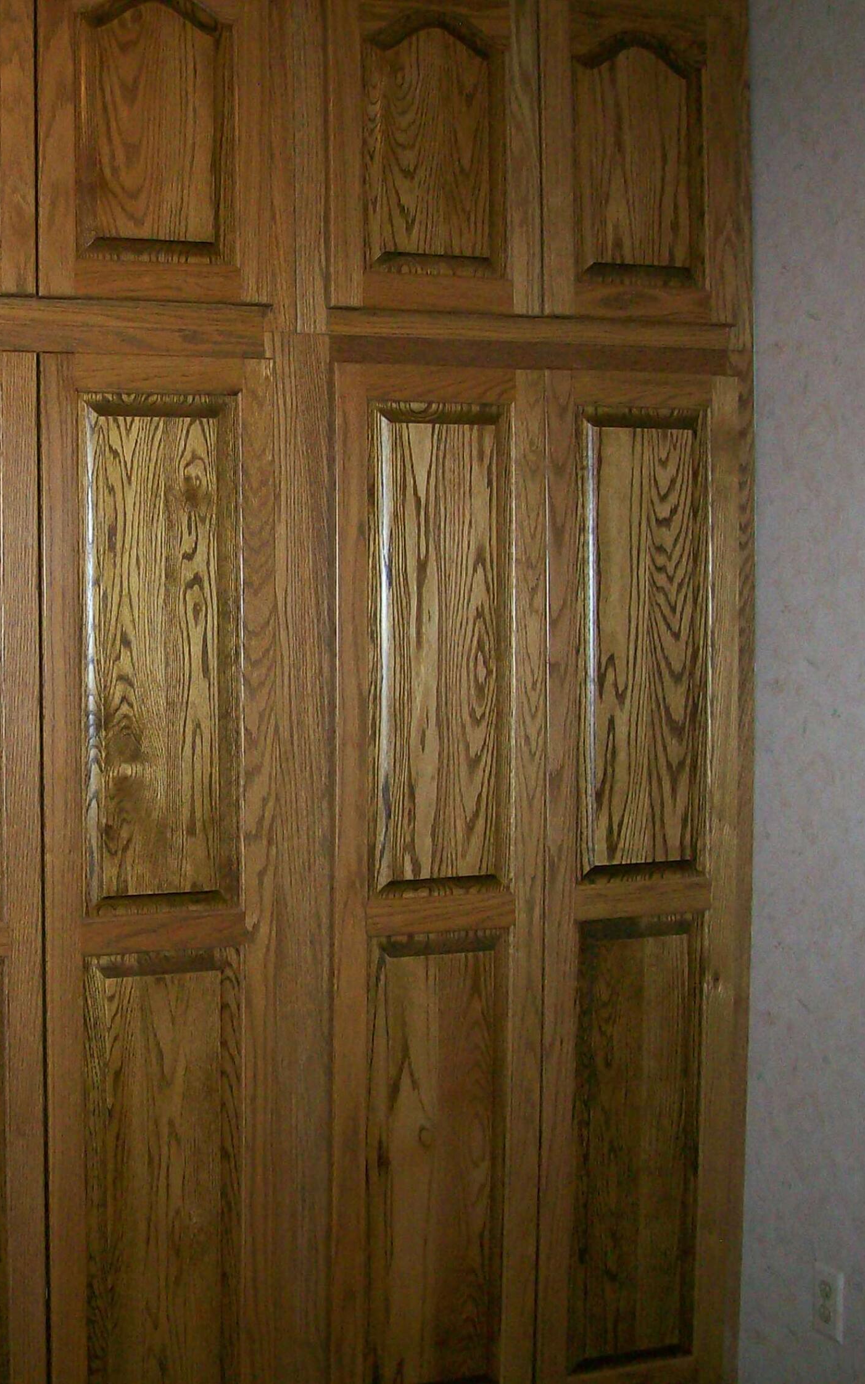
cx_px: 75
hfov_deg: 24.6
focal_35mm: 51
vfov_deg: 39.6
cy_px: 692
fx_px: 1924
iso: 140
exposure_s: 1/64
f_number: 2.7
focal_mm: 6
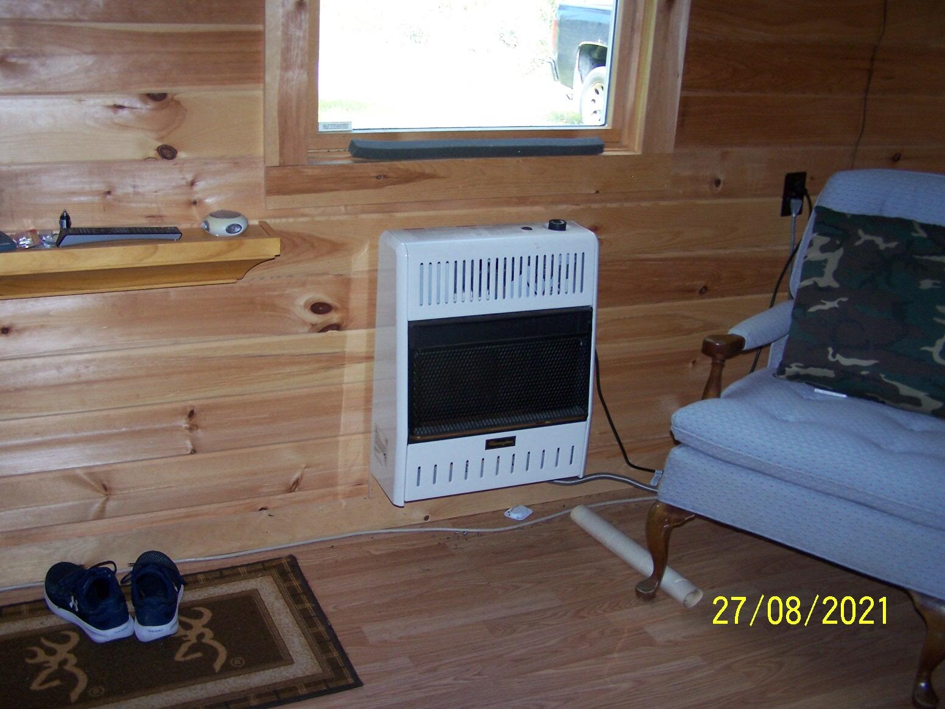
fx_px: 1037
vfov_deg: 37.7
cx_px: 472
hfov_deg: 49.0
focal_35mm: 38
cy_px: 354
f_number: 2.8
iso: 140
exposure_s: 1/60
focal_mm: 6.3
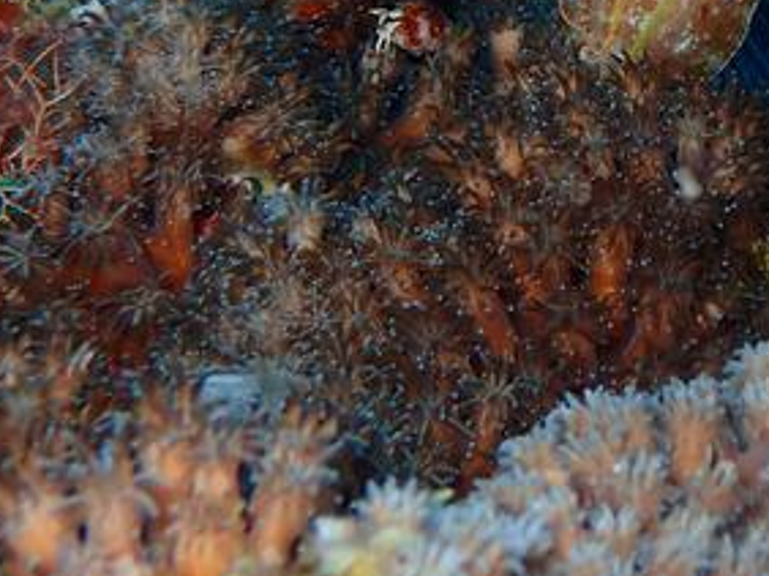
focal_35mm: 87
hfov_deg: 21.5
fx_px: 1931
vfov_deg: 16.3
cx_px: 826
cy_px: -108
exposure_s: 1/60
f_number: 3.5
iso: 200
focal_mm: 6.42
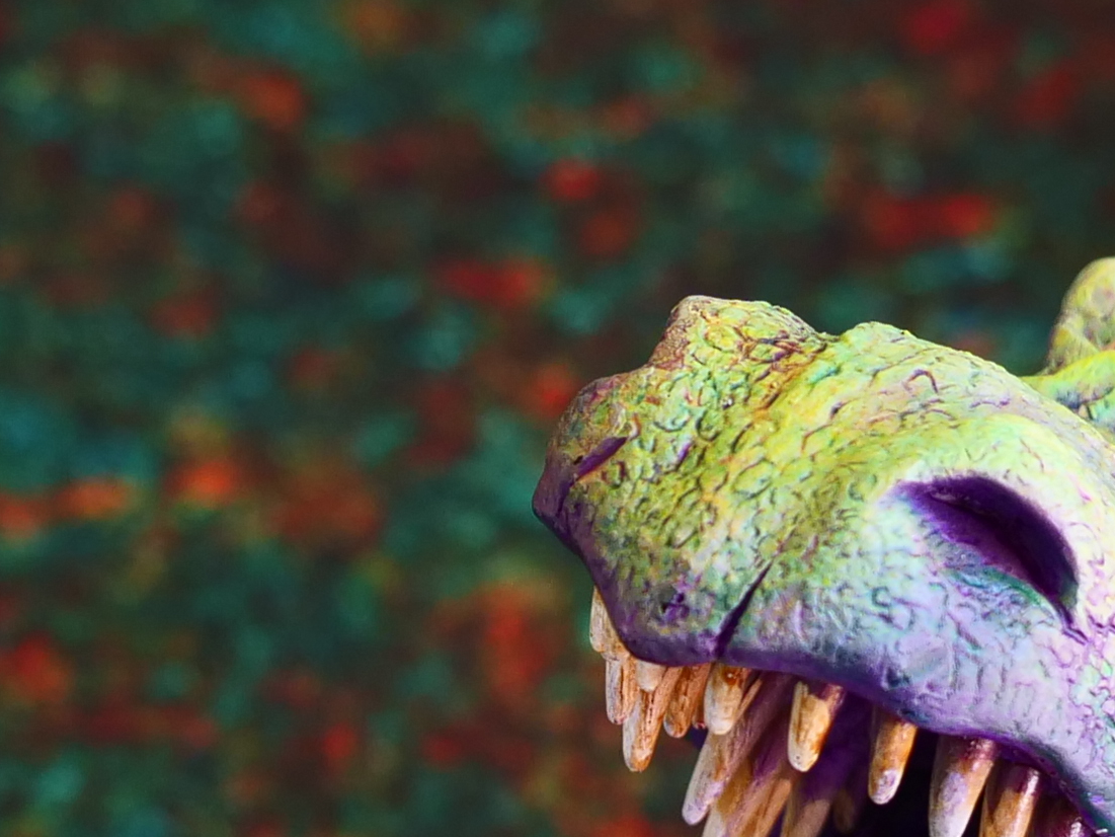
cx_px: 291
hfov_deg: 8.7
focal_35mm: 226
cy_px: 1372
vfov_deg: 6.5
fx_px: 7280
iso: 200
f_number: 3.5
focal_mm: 24
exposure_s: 1/20
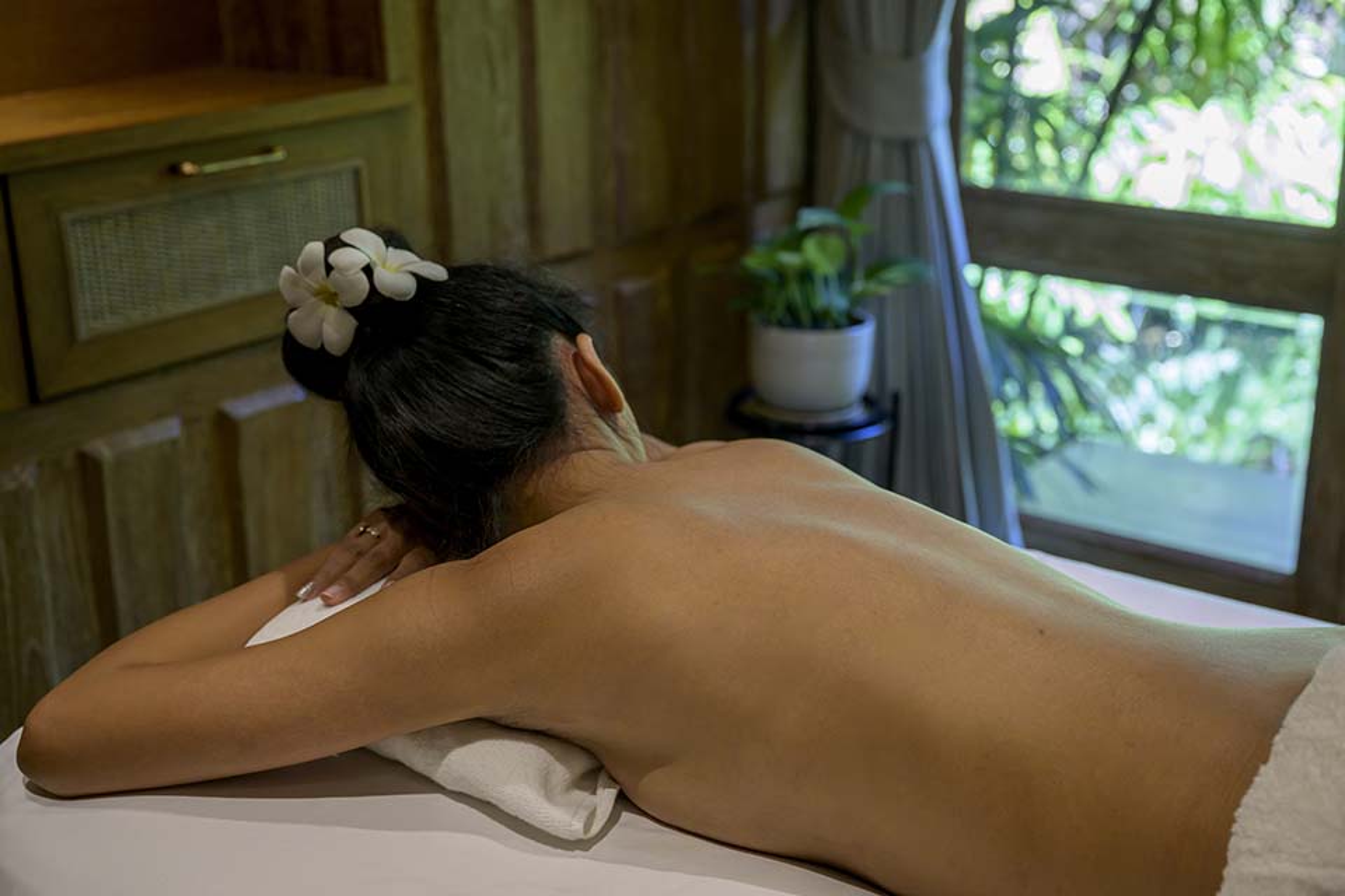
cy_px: 448
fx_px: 1756
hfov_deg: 41.9
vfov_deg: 28.6
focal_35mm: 47
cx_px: 672
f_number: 4
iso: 1000
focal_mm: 47
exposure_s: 1/200
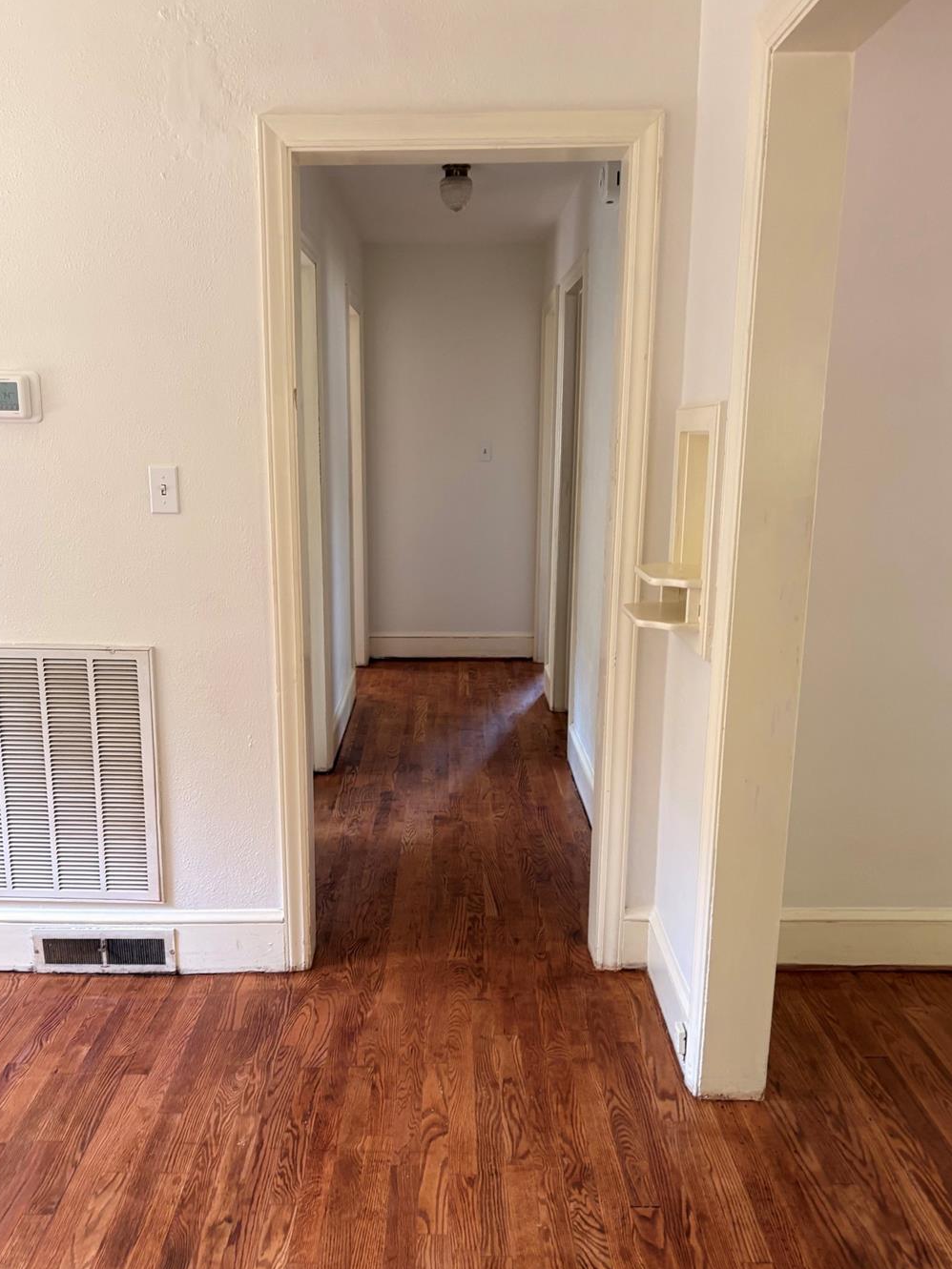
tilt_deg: -12.8
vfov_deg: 59.8
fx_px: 1100
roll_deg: -1.2
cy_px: 699
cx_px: 435
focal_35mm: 30
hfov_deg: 46.7
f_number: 1.6
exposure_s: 1/63
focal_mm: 5.96
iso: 125
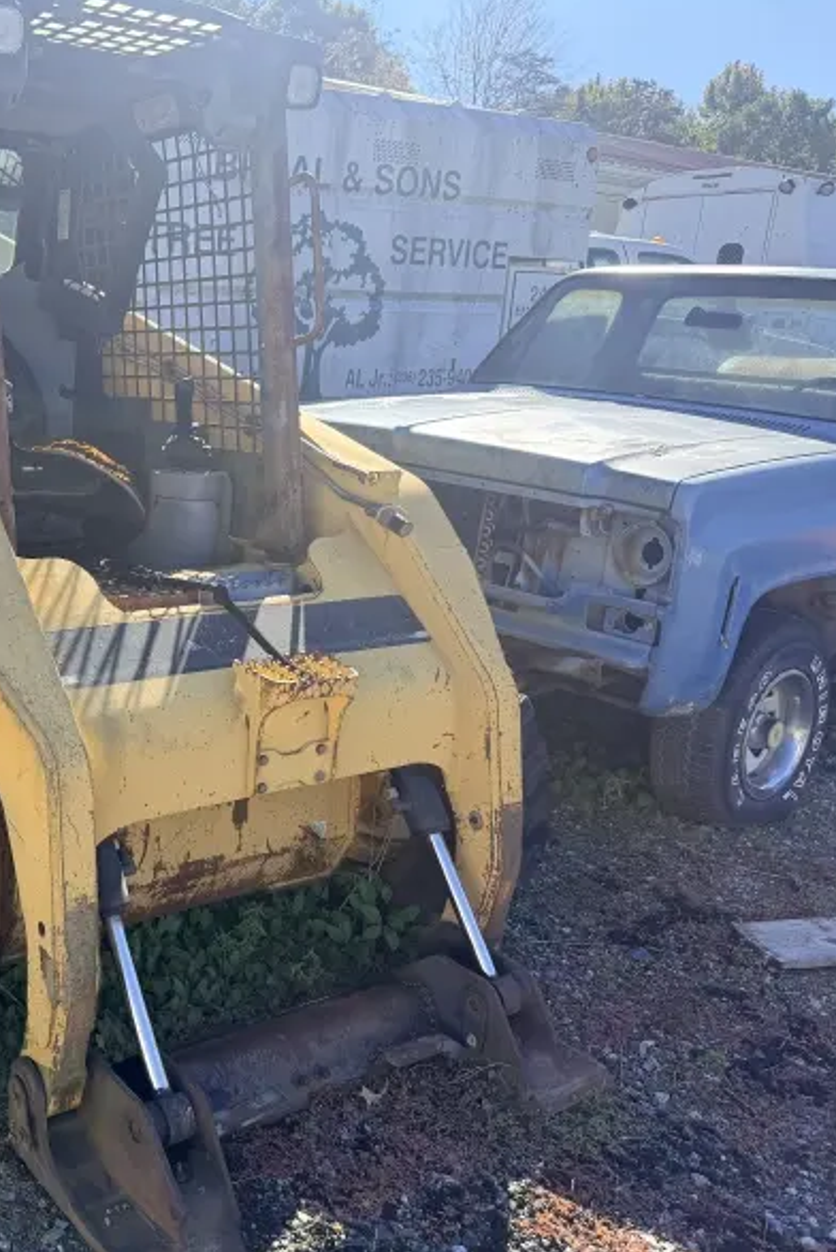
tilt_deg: -11.8
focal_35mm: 34
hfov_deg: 36.8
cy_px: 614
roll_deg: -1.2
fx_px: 1183
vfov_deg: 55.8
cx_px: 102
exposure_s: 1/2370
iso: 100
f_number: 1.78
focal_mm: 6.76
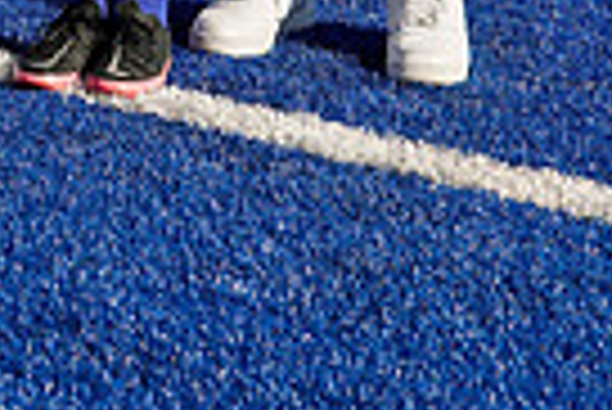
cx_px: -36
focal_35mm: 232
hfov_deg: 8.8
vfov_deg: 5.7
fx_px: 3948
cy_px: -563
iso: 800
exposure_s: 1/2000
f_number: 8
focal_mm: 70
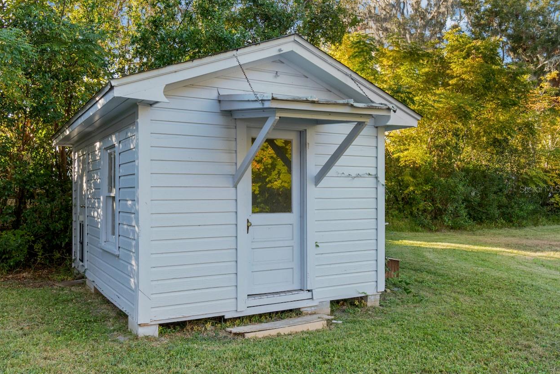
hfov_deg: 60.3
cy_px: 189
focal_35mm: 31
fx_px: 482
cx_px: 273
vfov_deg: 42.3
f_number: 10
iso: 125
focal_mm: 20
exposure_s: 1/2
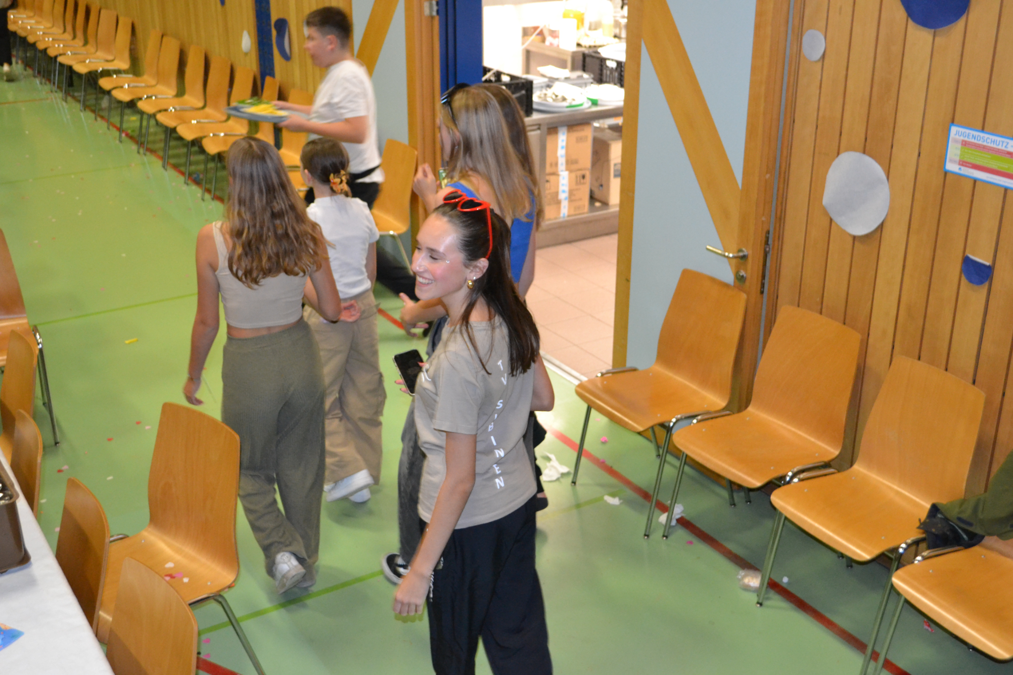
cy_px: 338
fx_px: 1182
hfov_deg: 46.4
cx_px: 506
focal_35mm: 42
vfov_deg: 31.9
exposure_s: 1/60
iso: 2200
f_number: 4.5
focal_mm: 28
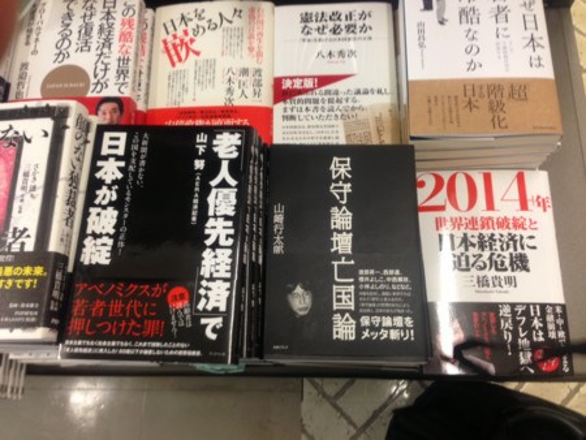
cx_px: 293
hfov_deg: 55.3
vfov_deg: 43.0
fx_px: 559
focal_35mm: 33
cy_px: 220
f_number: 2.4
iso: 100
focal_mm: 4.13
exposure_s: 1/20
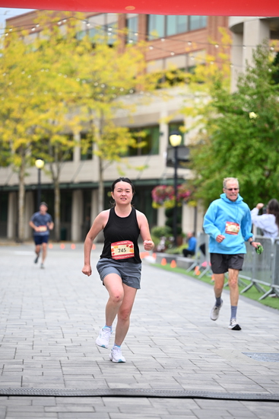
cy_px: 210
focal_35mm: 125
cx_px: 140
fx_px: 1452
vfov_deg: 16.4
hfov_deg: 11.0
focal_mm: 125
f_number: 2.8
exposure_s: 1/2000
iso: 640
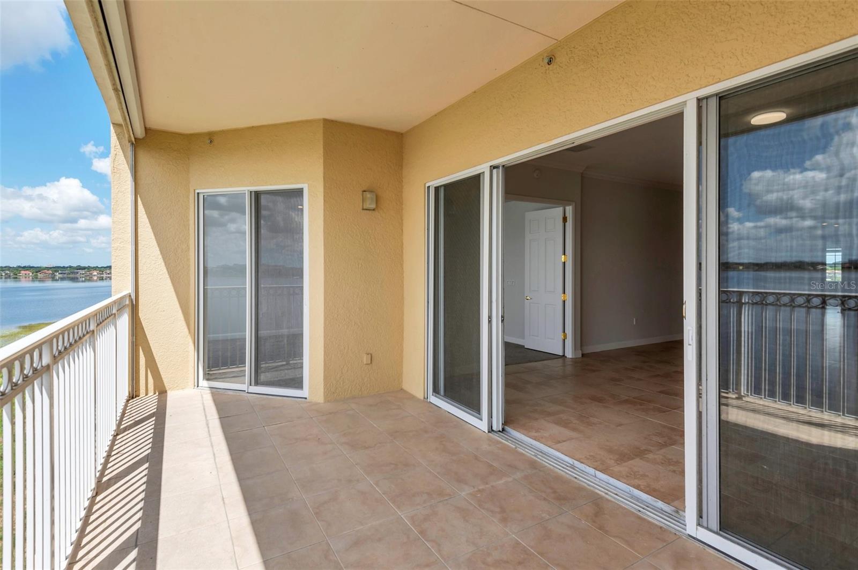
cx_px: 429
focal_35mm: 16
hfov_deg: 96.8
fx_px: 381
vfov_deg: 73.6
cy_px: 285
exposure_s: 1/250
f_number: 9
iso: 100
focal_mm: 16
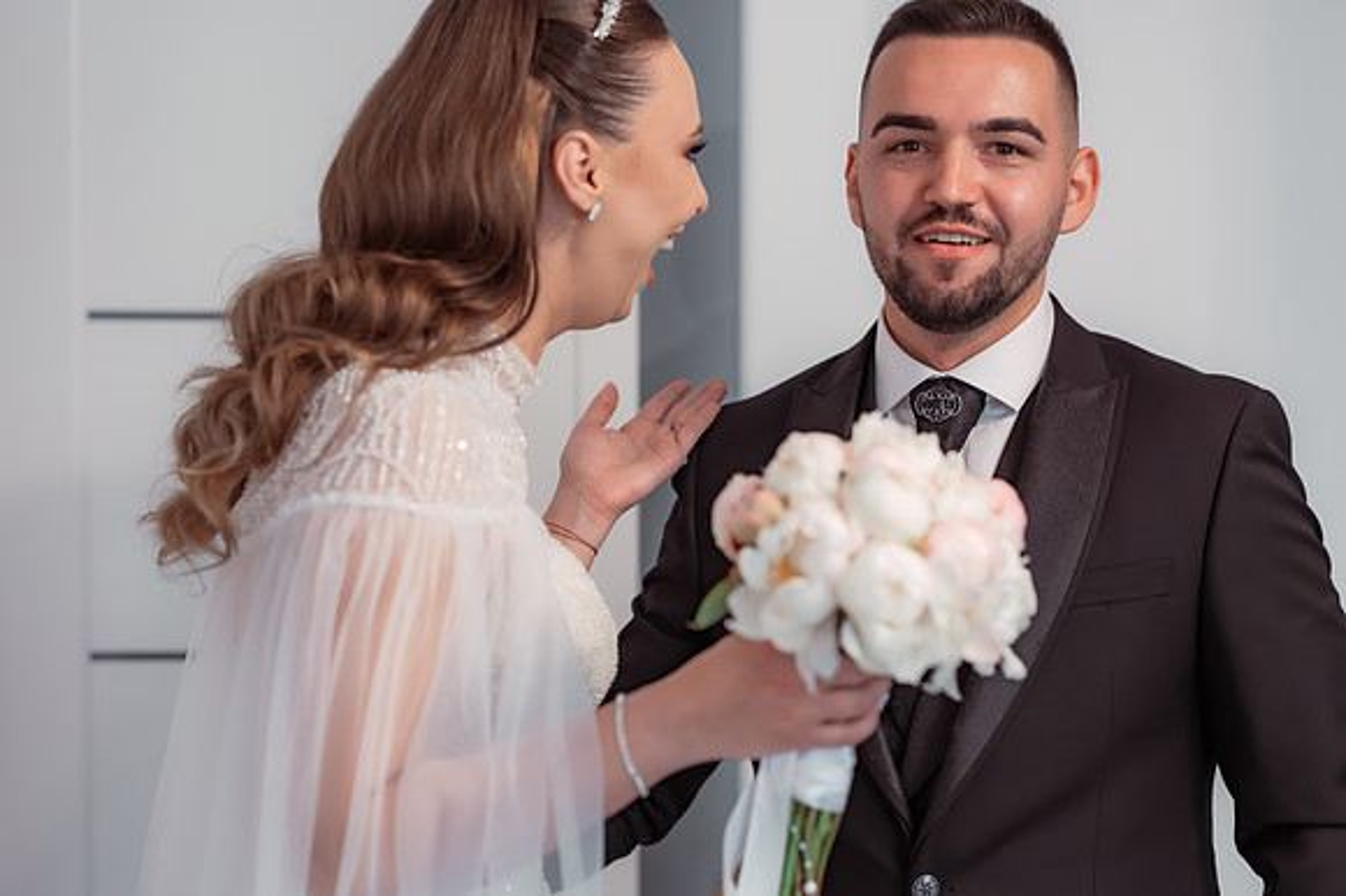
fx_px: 3176
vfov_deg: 16.1
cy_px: 448
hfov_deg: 23.9
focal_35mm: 85
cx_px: 673
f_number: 2.8
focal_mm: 85
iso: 1600
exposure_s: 1/320
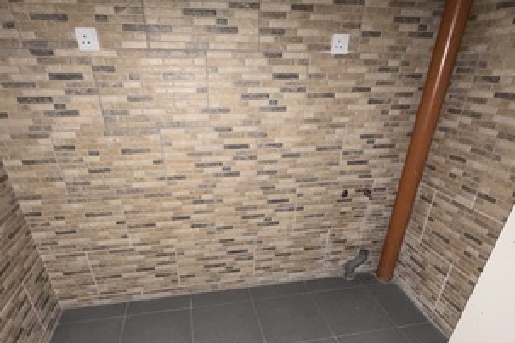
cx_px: 251
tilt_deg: -30.6
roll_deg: -0.6
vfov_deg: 55.1
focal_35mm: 22
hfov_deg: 78.6
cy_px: 247
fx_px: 315
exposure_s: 1/16
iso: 250
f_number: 2.2
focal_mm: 2.22
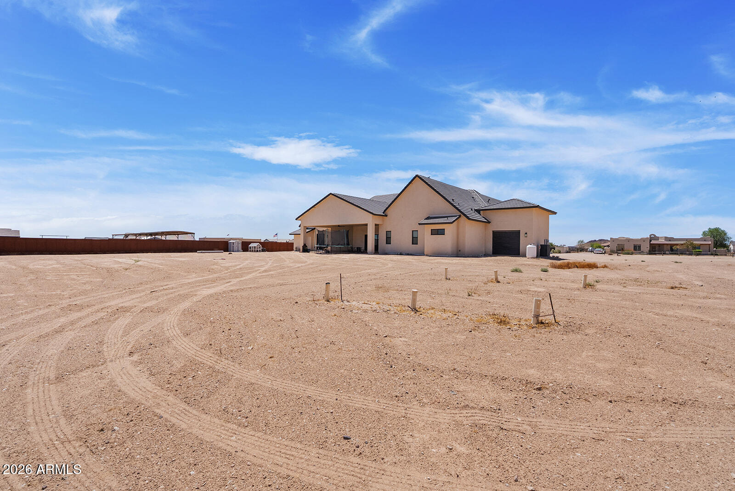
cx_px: 368
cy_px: 246
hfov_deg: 96.7
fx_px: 327
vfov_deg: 73.8
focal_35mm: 16
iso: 100
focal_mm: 16
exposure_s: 1/200
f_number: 8
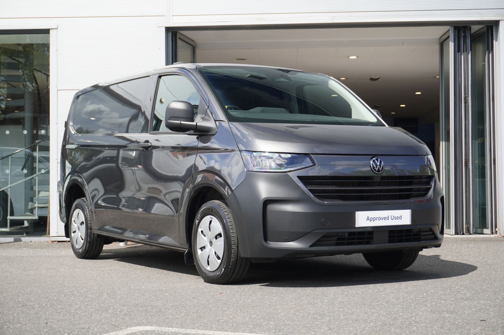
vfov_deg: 23.7
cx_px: 252
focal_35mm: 57
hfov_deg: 35.1
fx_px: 797
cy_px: 168
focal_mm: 38
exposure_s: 1/160
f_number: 5.6
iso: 100
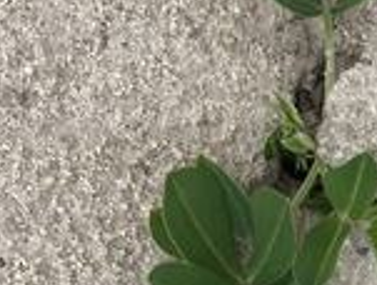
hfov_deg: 25.9
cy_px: 272
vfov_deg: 19.5
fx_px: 808
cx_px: 295
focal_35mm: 74
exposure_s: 1/1473
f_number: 1.8
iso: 20
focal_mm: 3.99
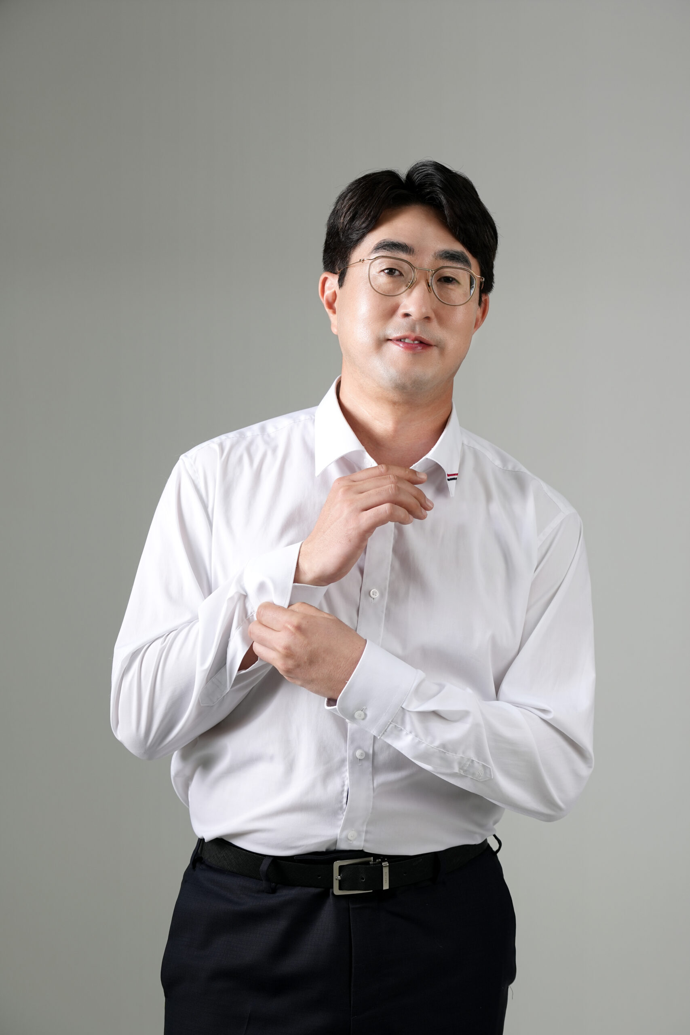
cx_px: 345
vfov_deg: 18.1
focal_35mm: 113
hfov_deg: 12.1
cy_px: 518
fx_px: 3248
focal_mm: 113
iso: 200
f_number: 6.3
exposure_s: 1/125
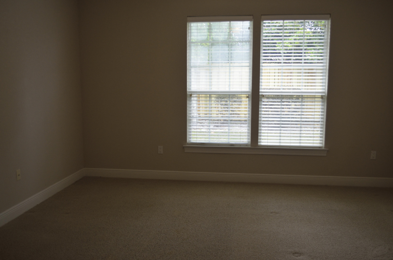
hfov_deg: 57.3
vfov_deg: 39.8
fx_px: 360
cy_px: 130
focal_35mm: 33
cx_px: 196
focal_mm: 22
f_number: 4
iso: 400
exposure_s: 1/60
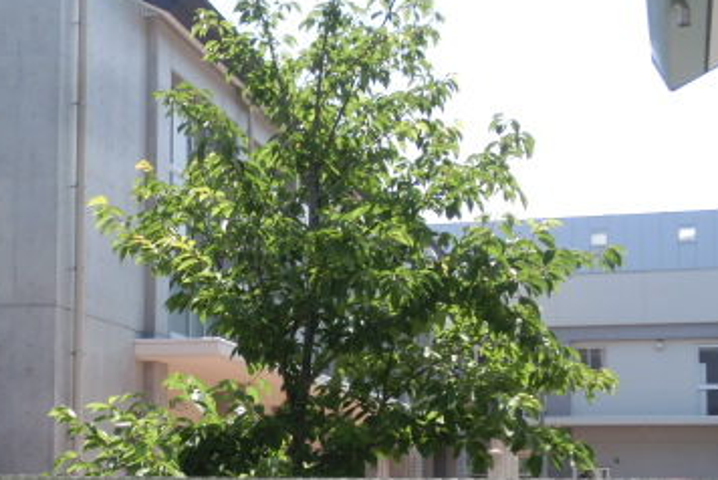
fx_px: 1417
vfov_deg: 19.1
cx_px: 135
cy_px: 363
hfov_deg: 27.8
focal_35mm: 71
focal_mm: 6.67
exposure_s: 1/400
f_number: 3.9
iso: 80
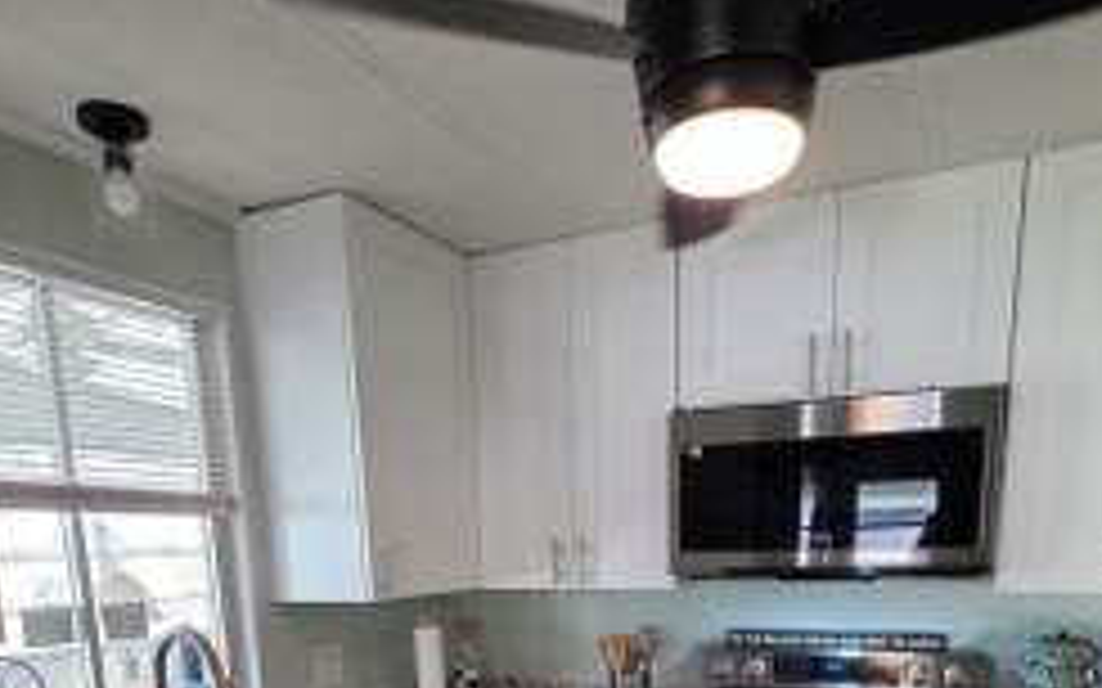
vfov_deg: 39.2
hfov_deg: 68.4
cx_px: 558
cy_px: 724
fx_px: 811
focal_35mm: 27
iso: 250
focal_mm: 2.2
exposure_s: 1/120
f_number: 1.9
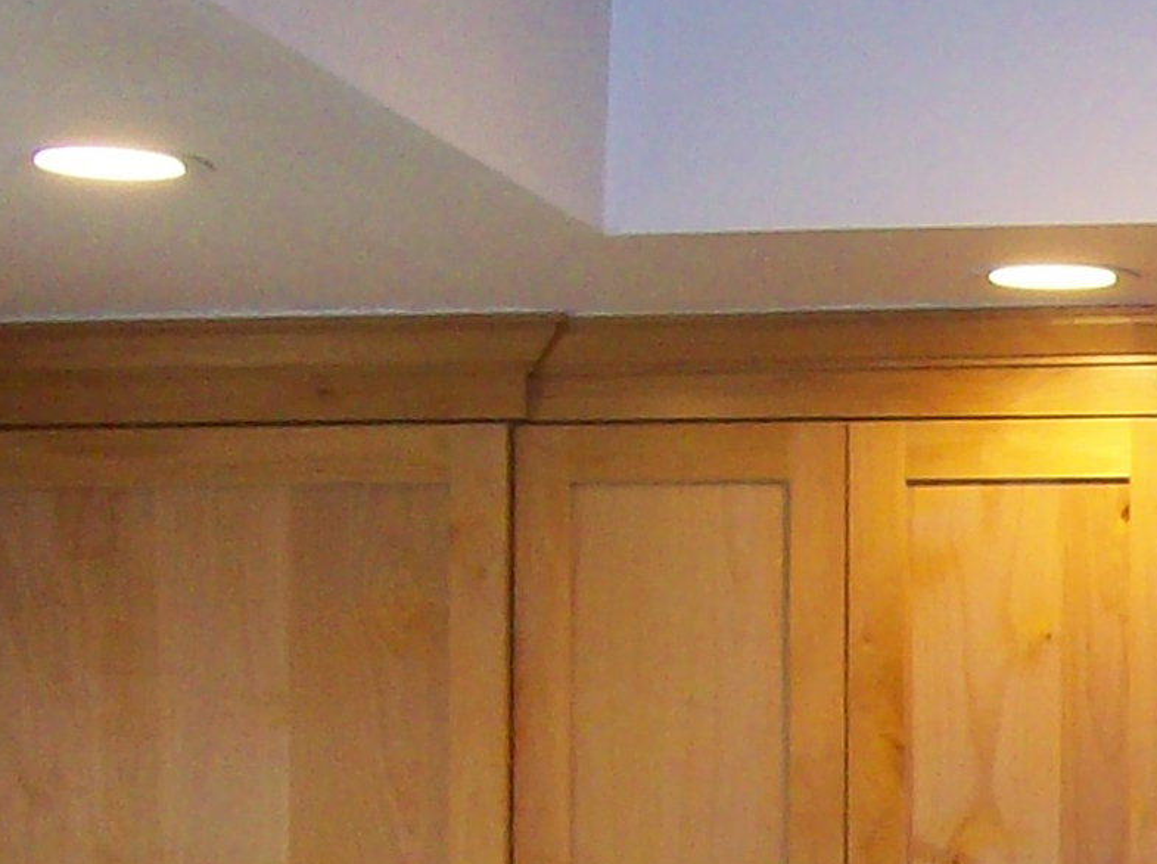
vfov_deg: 11.1
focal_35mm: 131
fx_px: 4371
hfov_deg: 14.4
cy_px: 1045
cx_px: 1557
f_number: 2.8
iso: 160
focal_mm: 5.7
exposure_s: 1/60
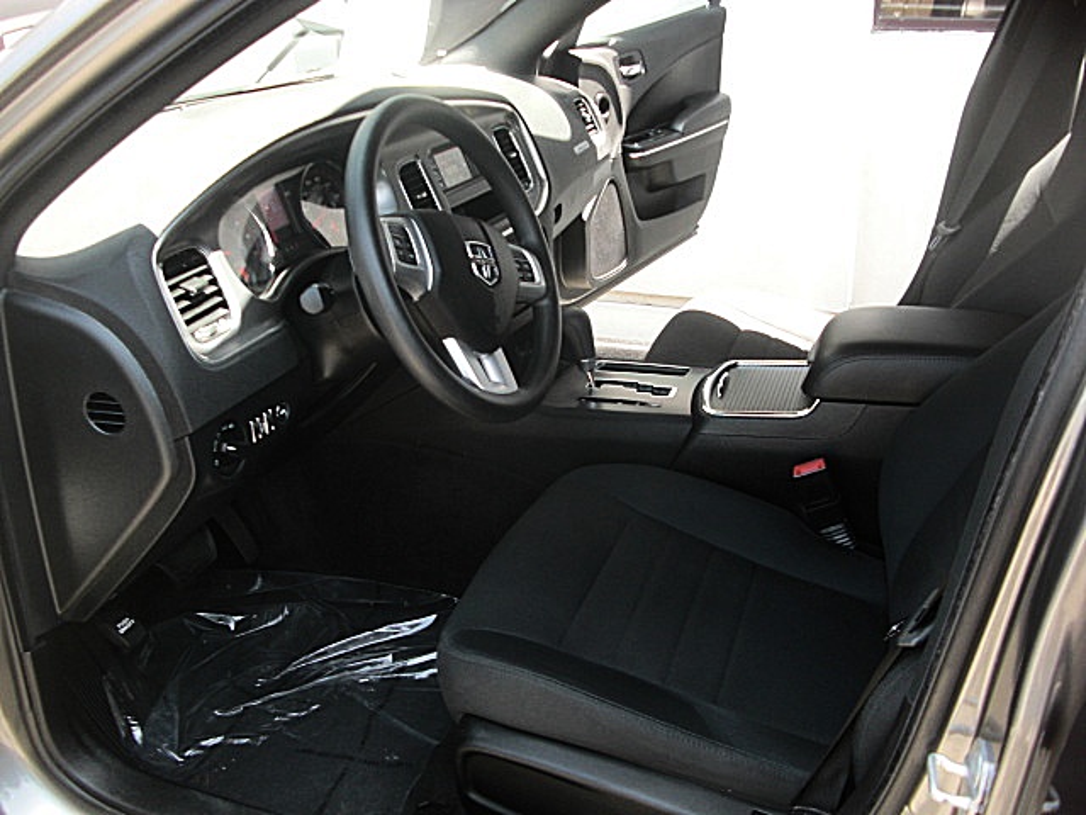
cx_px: 543
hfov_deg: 51.4
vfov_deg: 39.7
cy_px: 408
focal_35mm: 36
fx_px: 1129
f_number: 2.8
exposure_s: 1/100
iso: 100
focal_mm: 6.3
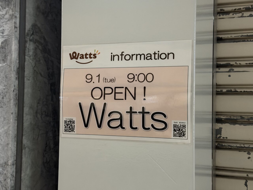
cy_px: 95
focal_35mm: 48
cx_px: 126
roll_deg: -0.9
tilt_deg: +2.3
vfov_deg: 30.3
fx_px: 351
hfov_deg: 39.7
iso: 640
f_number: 1.78
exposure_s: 1/25
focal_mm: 6.76
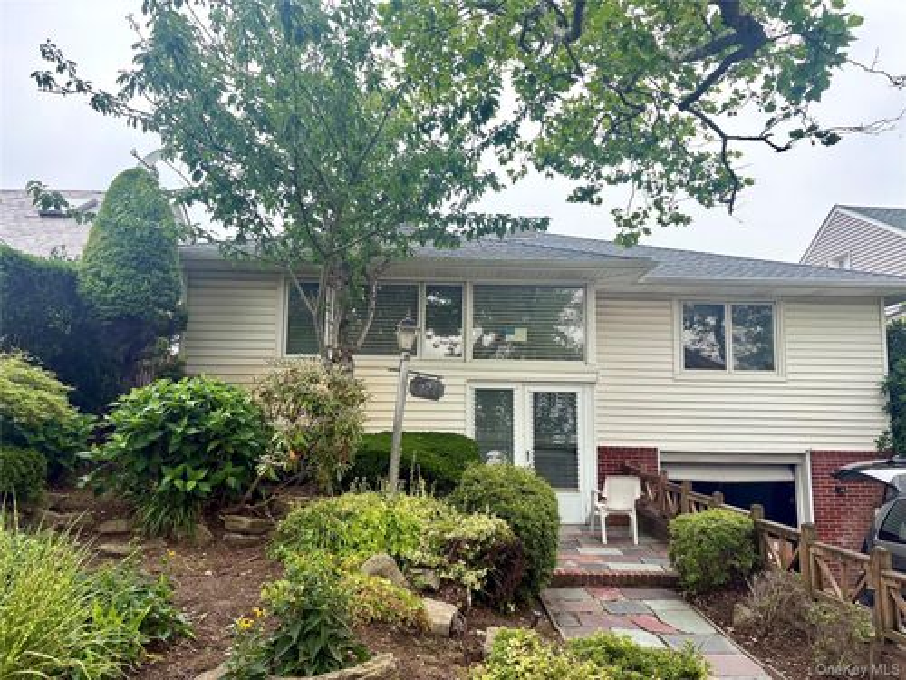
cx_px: 453
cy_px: 340
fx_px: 680
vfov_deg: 53.1
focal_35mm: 26
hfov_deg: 67.3
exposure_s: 1/1364
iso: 50
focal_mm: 5.96
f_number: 1.6
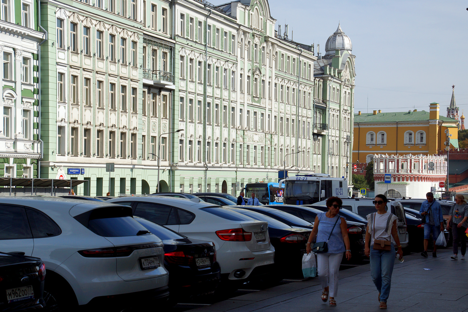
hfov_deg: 27.0
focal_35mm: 75
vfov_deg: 18.2
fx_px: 975
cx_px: 234
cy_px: 156
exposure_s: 1/500
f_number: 8
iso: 100
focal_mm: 50
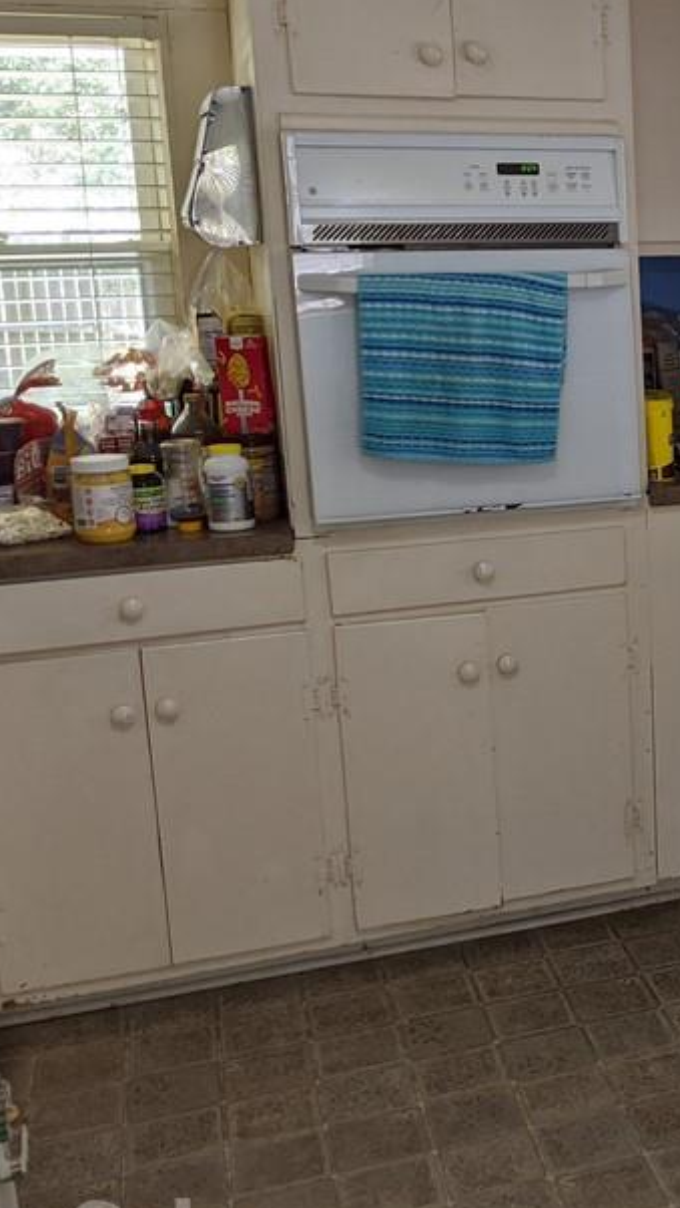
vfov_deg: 41.3
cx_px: 929
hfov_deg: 21.3
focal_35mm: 50
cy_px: 562
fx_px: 1601
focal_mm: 4.44
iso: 52
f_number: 1.8
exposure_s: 1/40
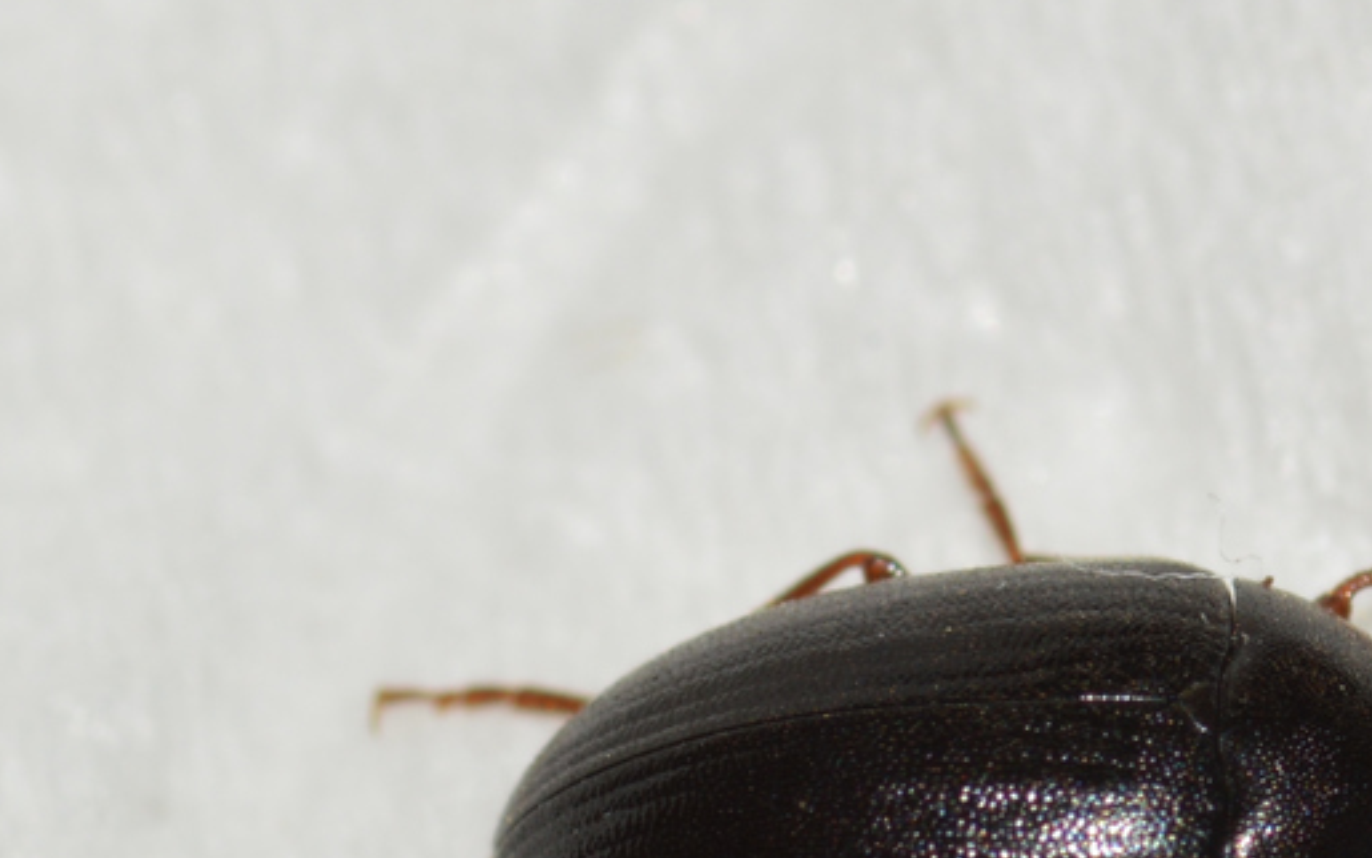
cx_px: 1068
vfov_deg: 4.6
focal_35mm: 285
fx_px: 10658
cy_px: 813
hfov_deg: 7.4
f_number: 20
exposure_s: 1/200
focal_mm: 100
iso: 100
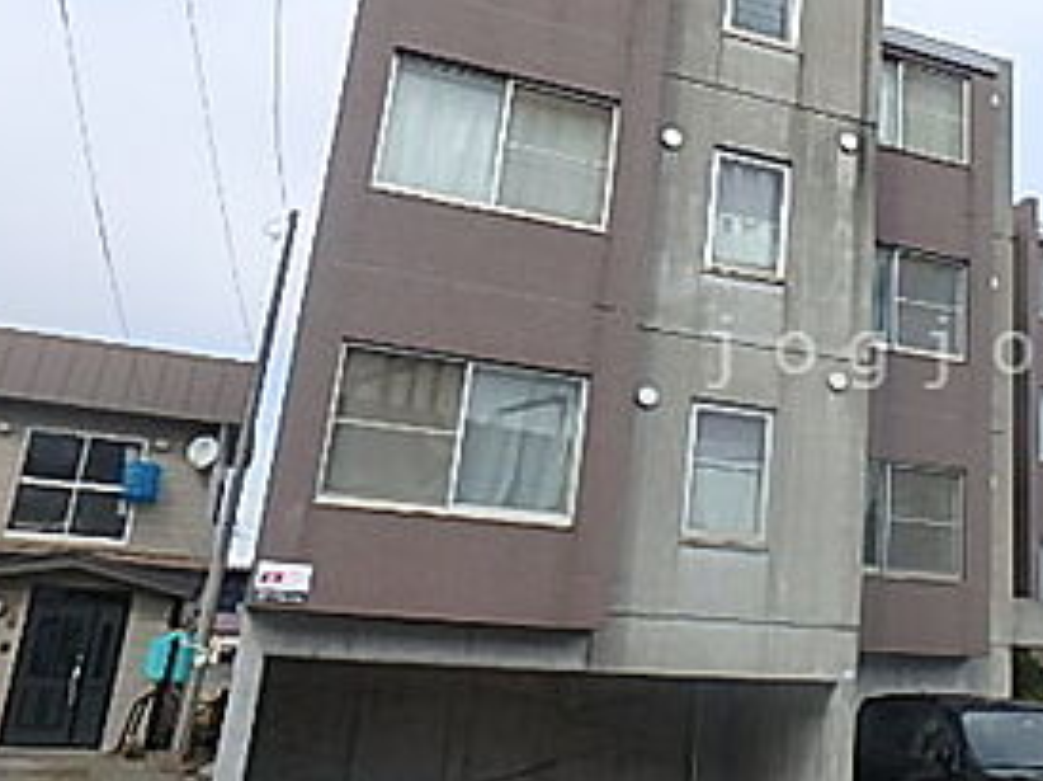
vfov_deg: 36.7
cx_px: 914
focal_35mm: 39
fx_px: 1174
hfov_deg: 44.2
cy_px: 352
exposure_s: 1/1000
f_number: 3.5
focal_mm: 3.7
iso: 125
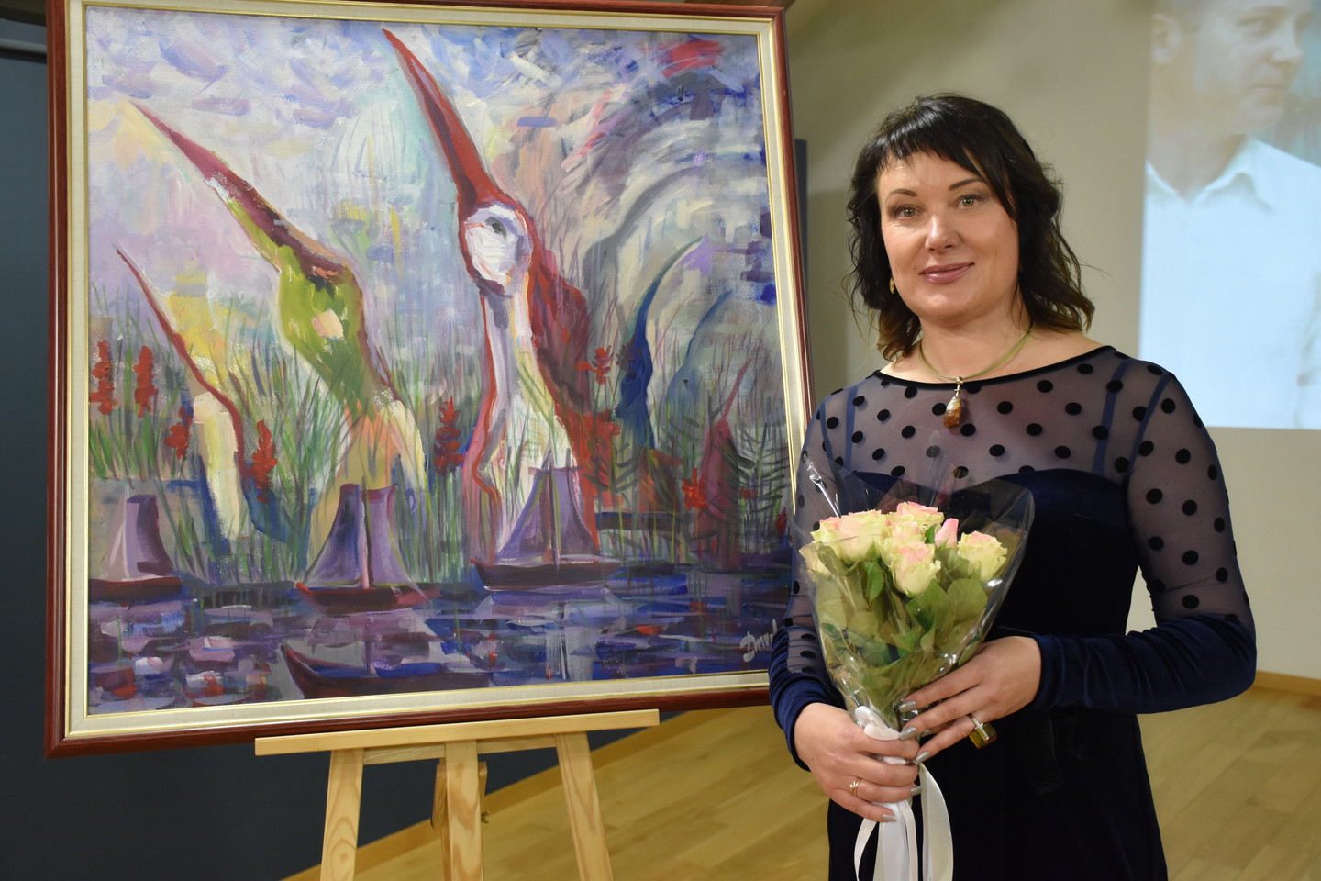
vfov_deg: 34.2
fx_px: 1431
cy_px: 440
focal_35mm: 39
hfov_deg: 49.6
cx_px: 660
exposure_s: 1/60
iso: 1250
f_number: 3.8
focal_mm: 26
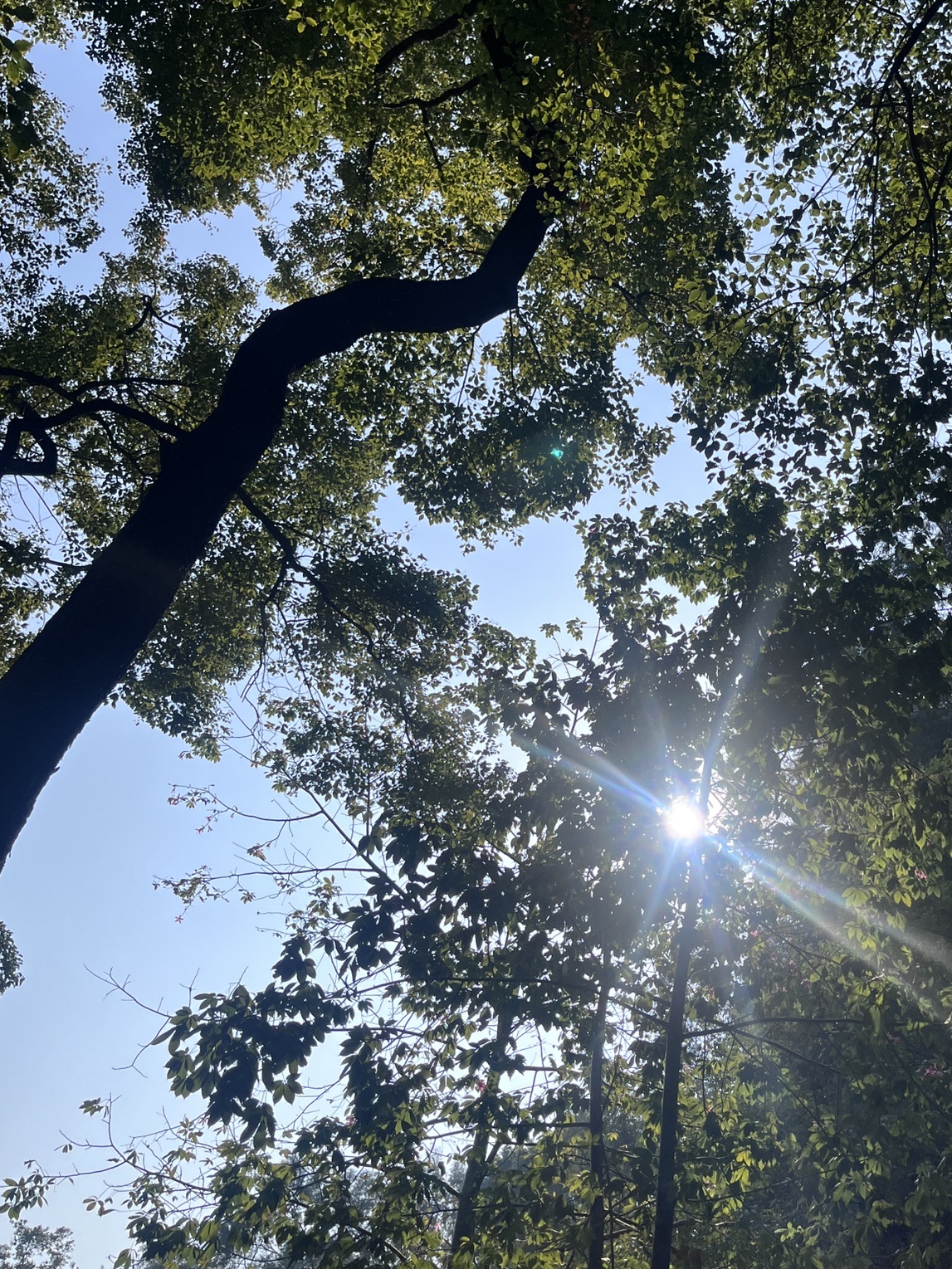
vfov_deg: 54.0
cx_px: 613
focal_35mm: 34
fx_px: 1247
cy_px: 643
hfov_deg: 41.4
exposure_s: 1/4651
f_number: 1.6
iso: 50
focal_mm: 5.1
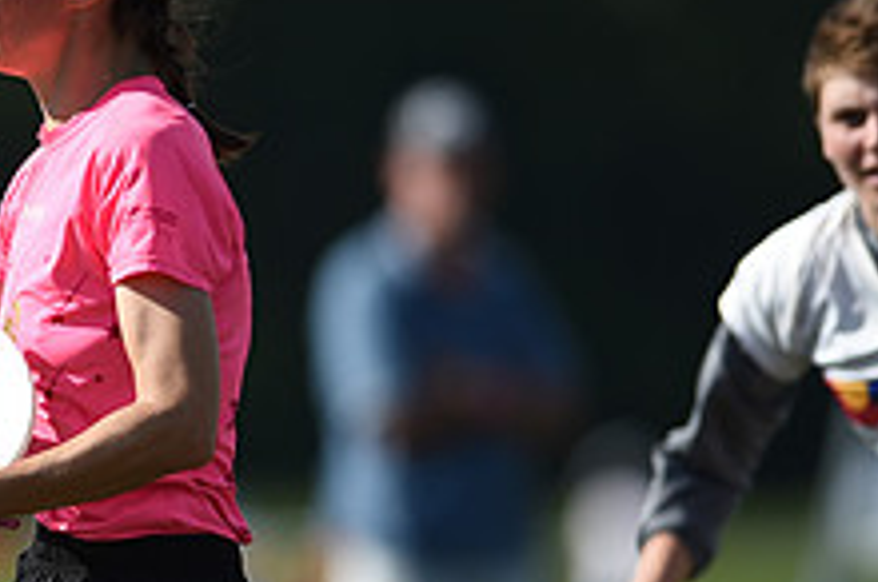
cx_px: 4
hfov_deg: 2.0
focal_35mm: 1054
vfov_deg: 1.3
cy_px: 325
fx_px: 25668
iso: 100
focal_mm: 400
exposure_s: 1/2000
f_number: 3.5
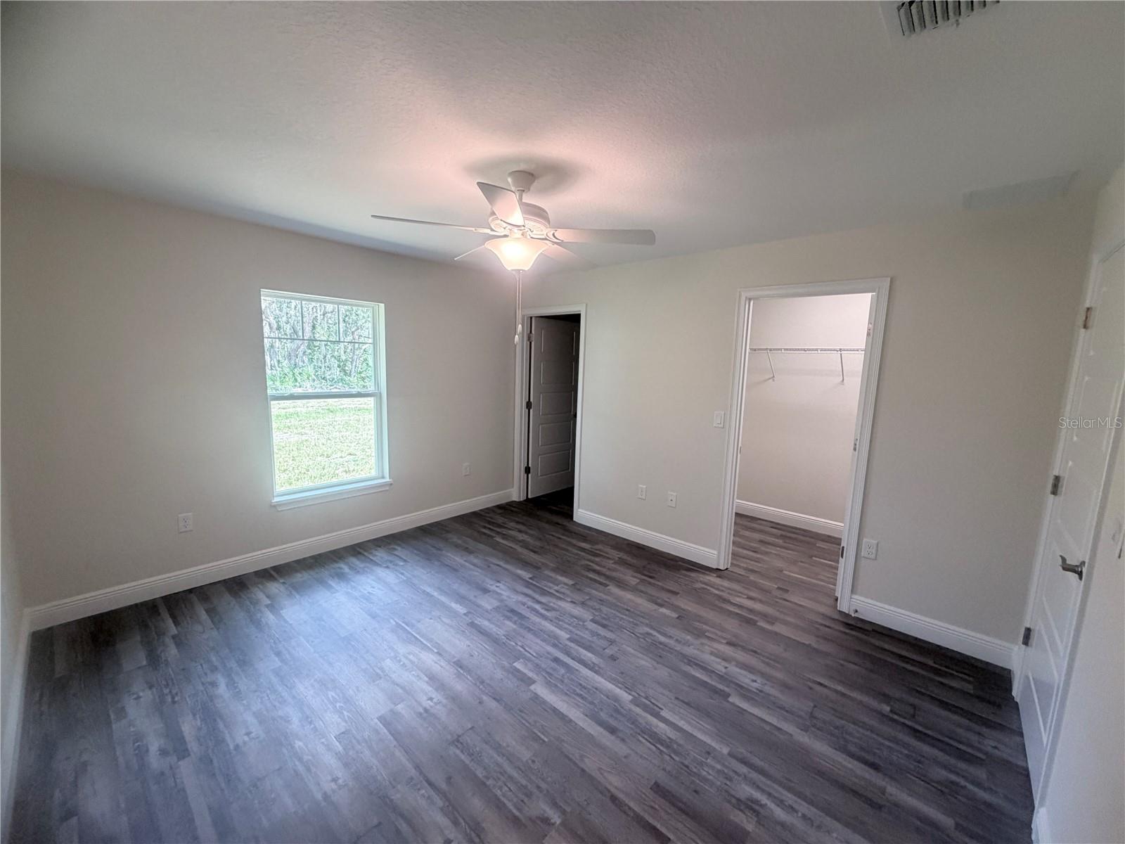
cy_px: 422
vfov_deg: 85.7
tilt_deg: -6.8
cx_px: 562
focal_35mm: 14
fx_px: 455
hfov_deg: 102.1
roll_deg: -0.9
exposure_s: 1/120
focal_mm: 2.22
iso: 250
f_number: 2.2
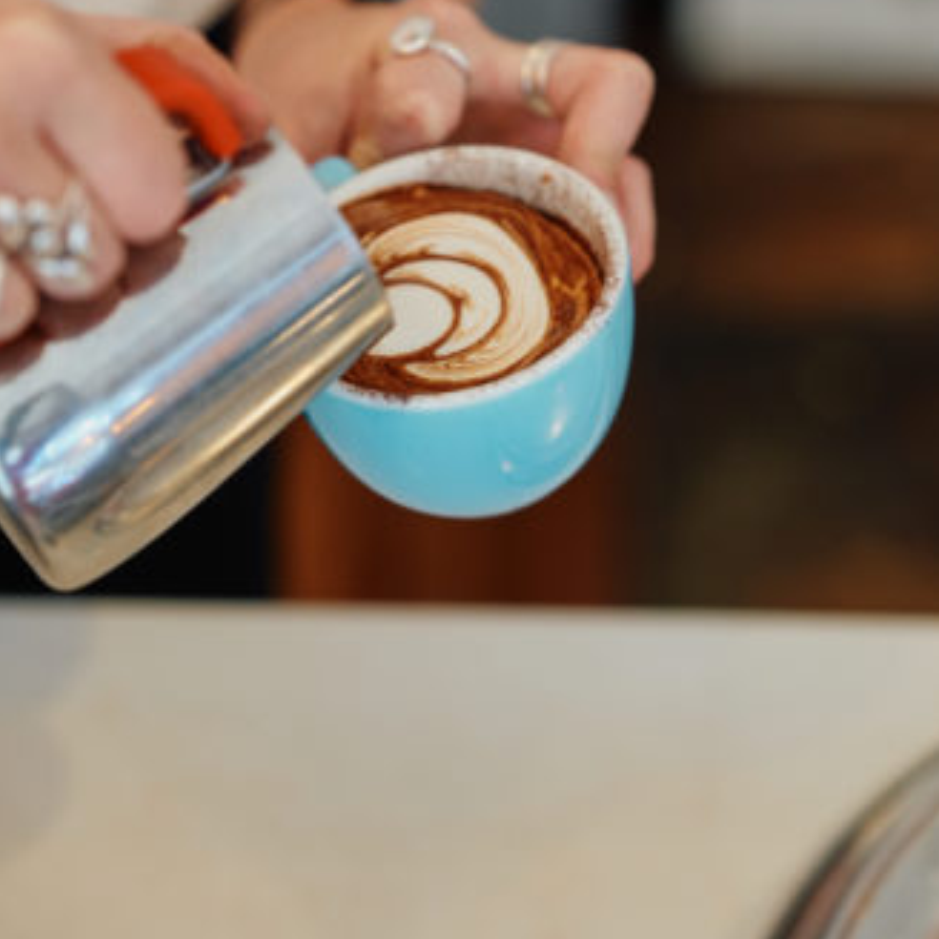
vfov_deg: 15.8
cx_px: 471
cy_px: 329
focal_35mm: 110
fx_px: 3376
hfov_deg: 15.8
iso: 500
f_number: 2.2
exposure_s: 1/125
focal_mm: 85
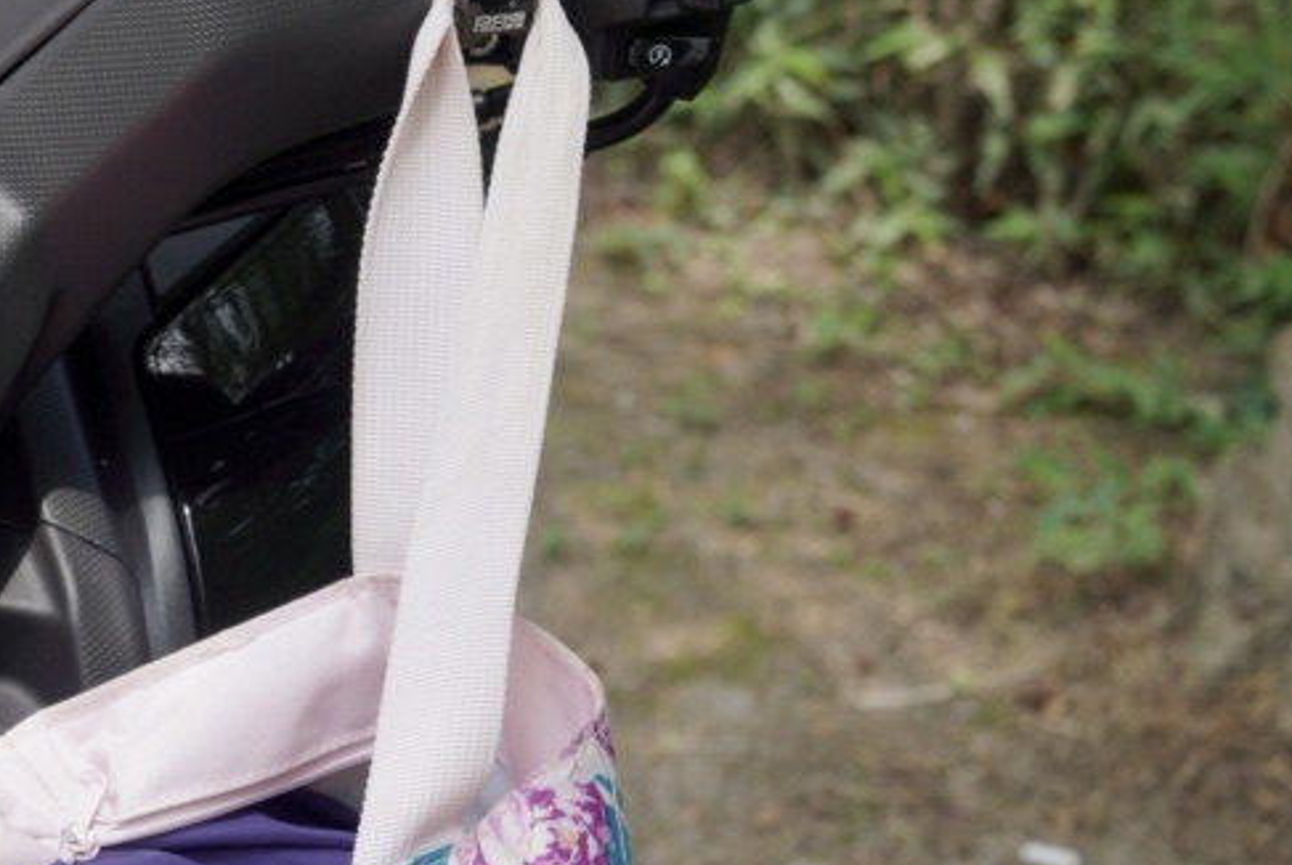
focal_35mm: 126
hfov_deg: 16.0
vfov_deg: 10.8
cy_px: 783
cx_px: 122
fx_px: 4527
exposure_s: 1/160
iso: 100
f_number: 5.6
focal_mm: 38
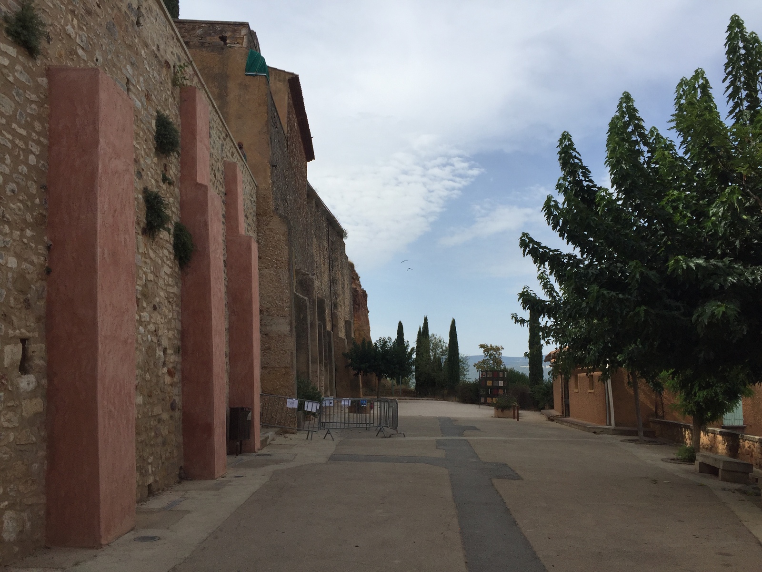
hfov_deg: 61.7
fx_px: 638
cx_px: 381
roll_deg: -1.5
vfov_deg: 48.2
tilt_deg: +9.3
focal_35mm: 29
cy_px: 286
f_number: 2.2
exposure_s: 1/2475
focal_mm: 4.15
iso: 32
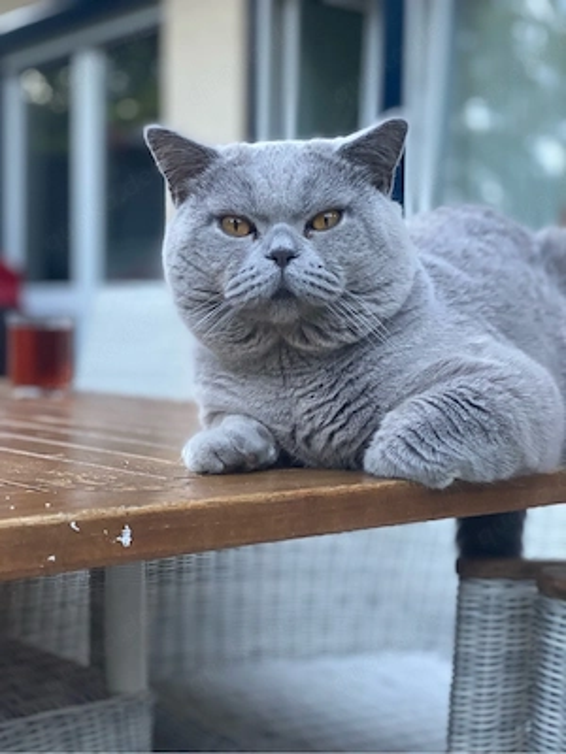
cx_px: 283
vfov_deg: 36.8
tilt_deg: -1.9
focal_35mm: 52
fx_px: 1134
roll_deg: -2.0
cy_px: 377
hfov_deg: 28.0
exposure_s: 1/114
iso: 250
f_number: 2
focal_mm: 6
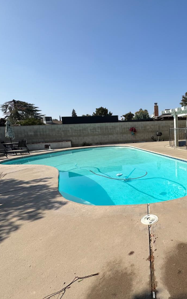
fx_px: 163
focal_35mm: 20
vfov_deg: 85.1
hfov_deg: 53.1
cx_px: 164
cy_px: 148
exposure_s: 1/2674
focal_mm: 2.22
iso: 50
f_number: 2.2
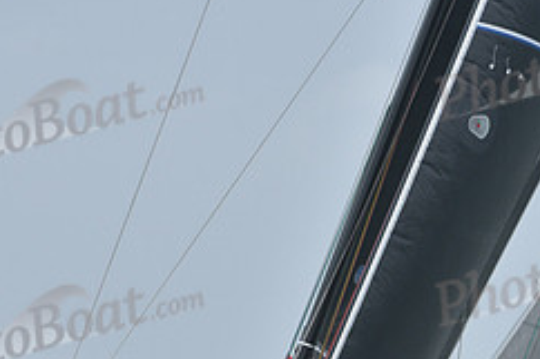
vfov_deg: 1.4
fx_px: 14390
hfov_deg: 2.1
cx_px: 321
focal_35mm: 960
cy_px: 416
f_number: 7.1
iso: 320
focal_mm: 400
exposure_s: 1/1000
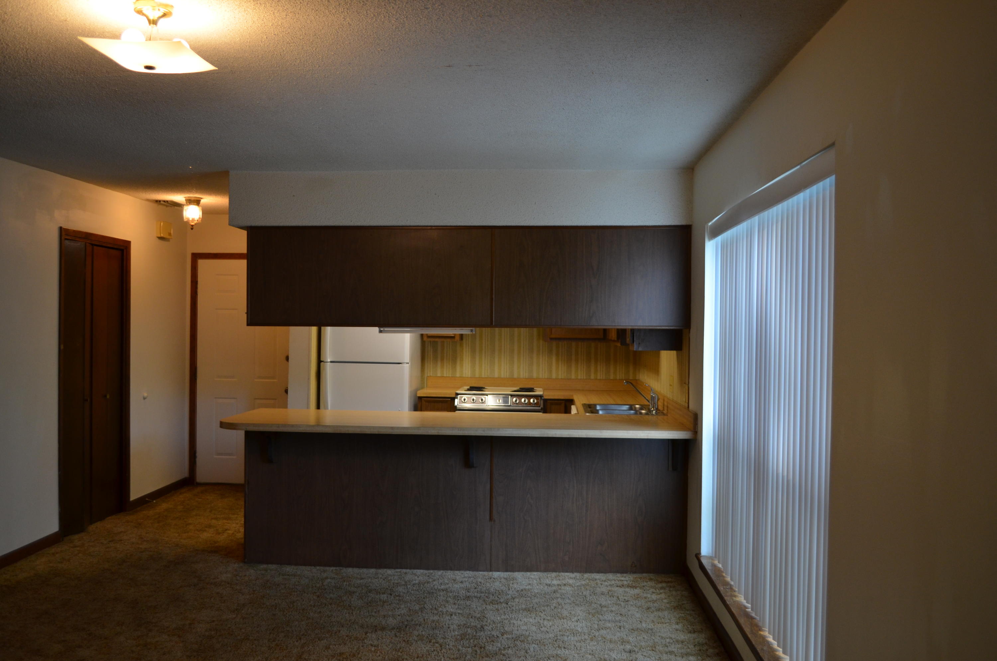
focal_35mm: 33
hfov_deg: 57.3
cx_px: 498
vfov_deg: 39.8
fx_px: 912
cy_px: 330
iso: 400
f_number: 4
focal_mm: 22
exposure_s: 1/60
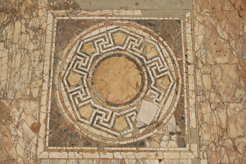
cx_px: 123
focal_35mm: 38
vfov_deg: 35.4
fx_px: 256
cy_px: 82
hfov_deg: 51.3
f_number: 9
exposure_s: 1/1000
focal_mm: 25
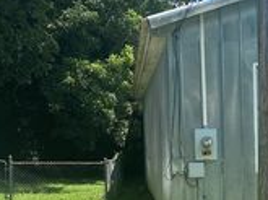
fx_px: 610
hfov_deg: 22.3
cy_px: 160
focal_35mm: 79
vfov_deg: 18.4
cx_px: 346
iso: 32
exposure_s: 1/1927
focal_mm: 4.25
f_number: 1.8
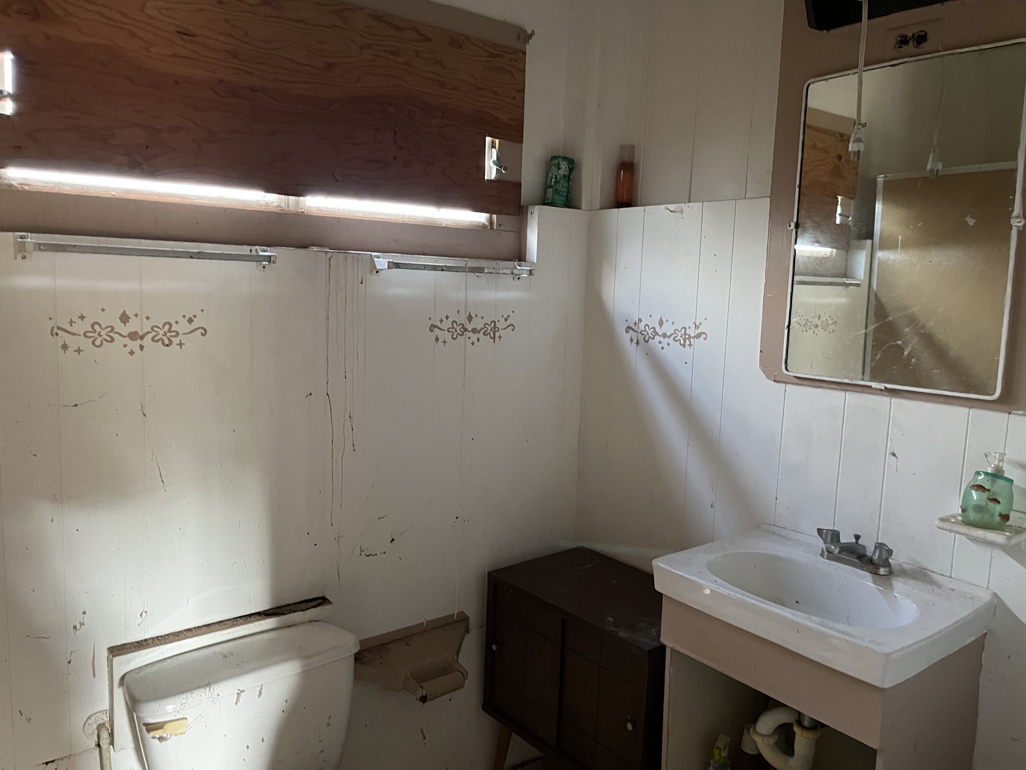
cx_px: 513
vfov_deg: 53.1
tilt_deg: -6.8
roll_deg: -1.7
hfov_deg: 67.3
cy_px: 385
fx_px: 771
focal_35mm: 26
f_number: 1.6
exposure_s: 1/40
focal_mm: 5.1
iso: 500
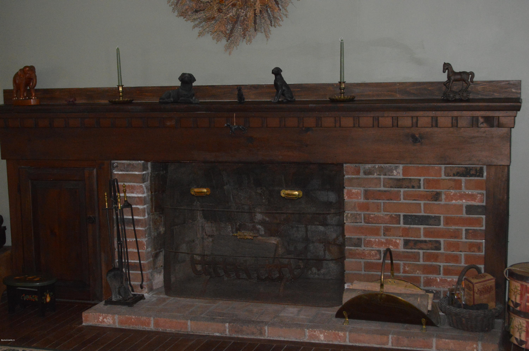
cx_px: 264
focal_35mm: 54
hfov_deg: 36.9
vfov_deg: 25.0
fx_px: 793
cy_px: 176
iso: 3200
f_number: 5
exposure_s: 1/60
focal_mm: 36
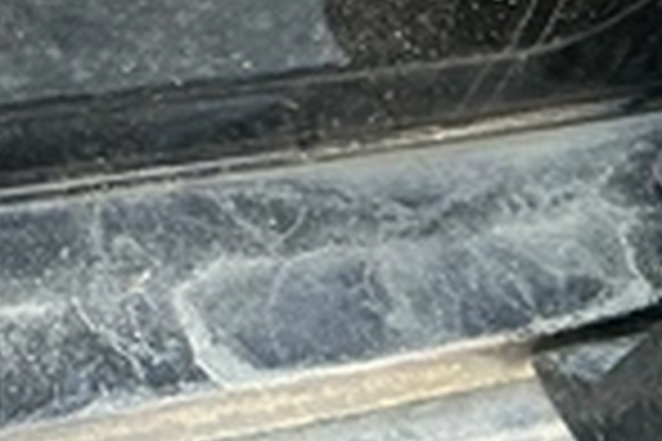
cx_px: -144
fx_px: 1453
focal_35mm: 79
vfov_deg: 16.1
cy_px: -176
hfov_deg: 23.4
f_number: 1.8
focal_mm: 3
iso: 50
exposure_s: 1/122
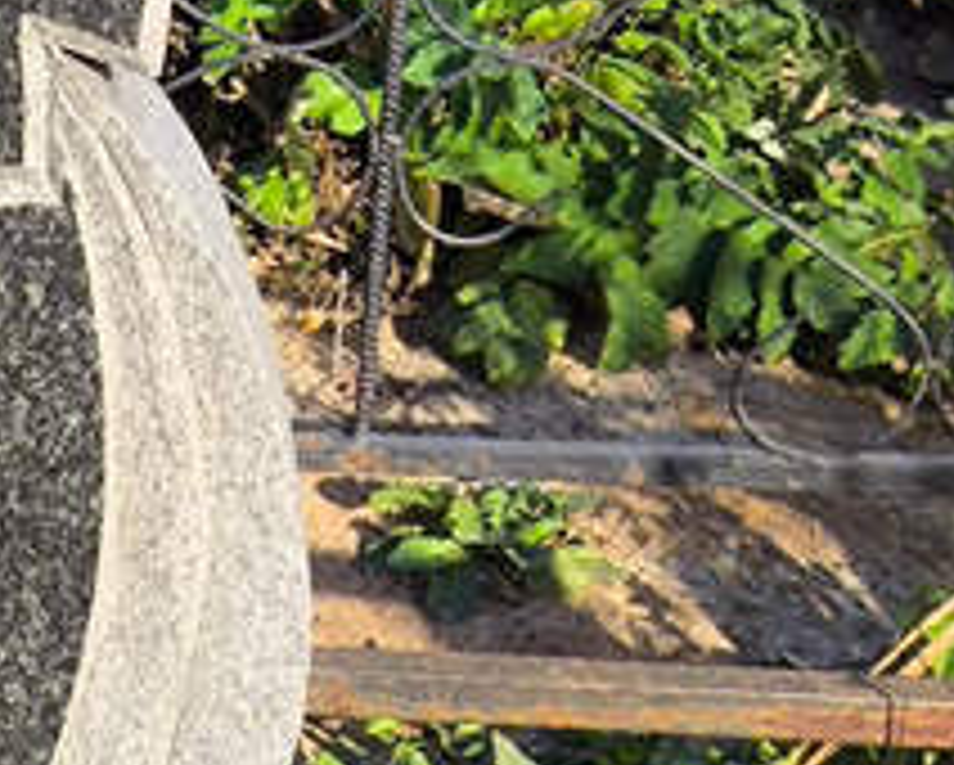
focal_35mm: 184
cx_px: -835
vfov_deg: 8.3
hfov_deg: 9.9
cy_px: 927
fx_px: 5200
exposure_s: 1/954
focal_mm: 4.71
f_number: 1.7
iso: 50
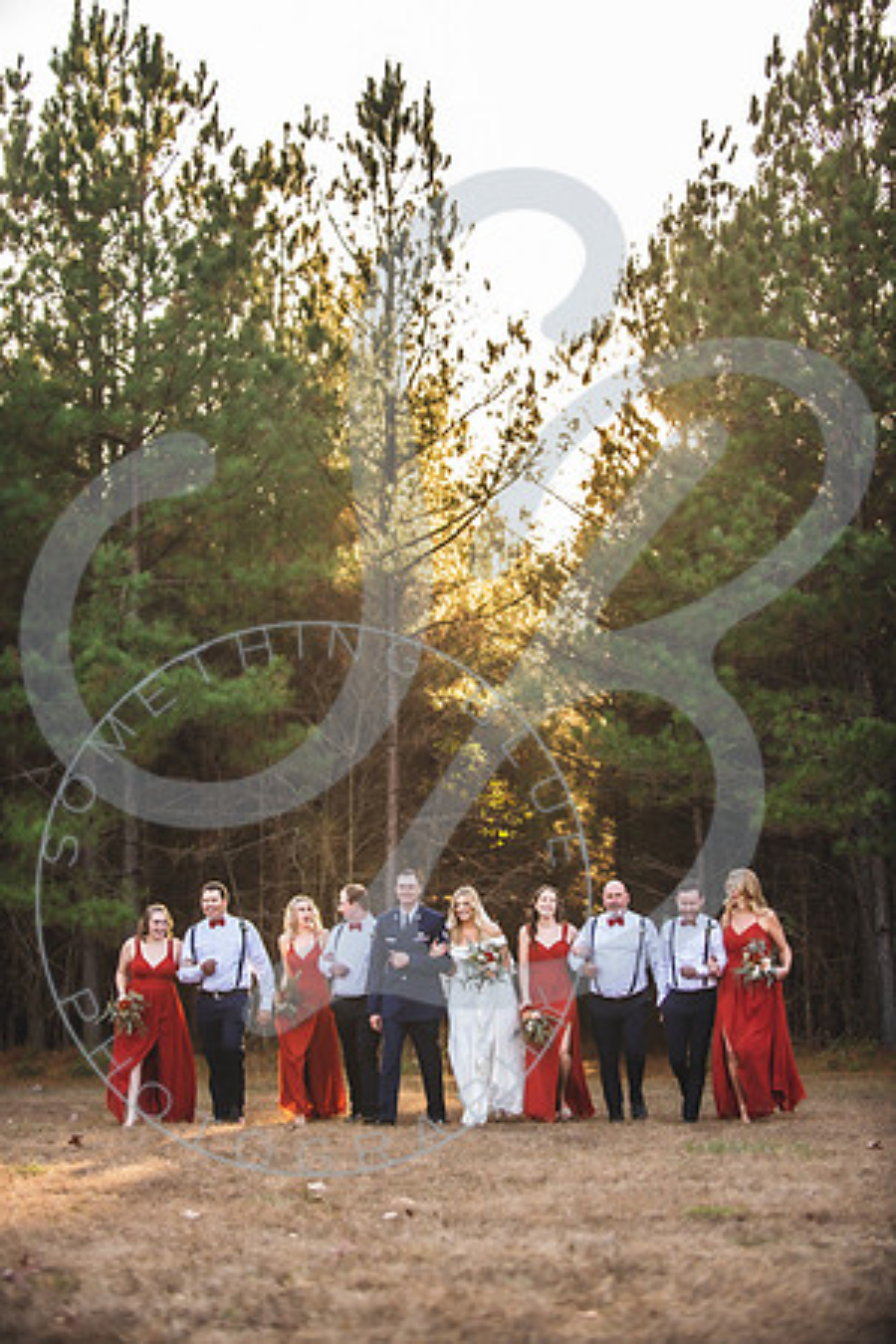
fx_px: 2800
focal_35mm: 75
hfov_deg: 18.2
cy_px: 672
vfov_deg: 27.0
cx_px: 448
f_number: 2.8
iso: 200
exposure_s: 1/250
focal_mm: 75
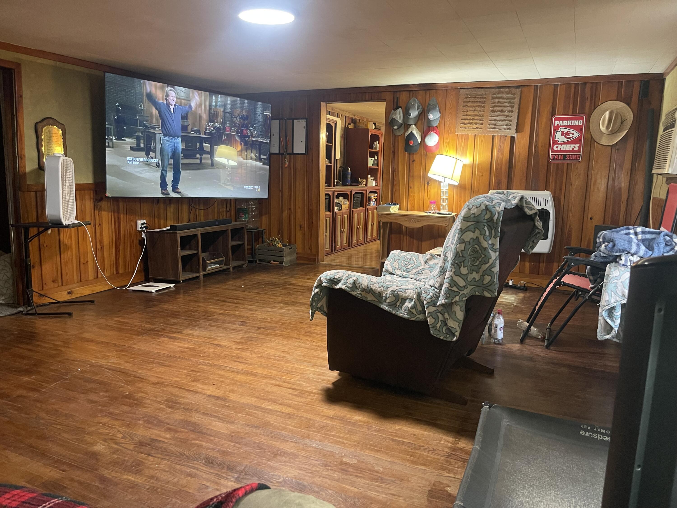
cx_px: 338
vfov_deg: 54.9
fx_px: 489
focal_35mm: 25
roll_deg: -2.1
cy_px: 254
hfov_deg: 69.4
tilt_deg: -8.6
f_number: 1.6
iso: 640
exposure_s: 1/40
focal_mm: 5.1
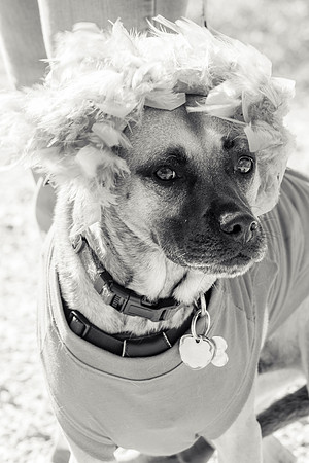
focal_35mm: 229
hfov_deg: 6.0
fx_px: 2947
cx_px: 140
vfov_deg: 9.0
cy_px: 267
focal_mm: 120
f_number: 7.1
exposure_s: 1/125
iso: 80
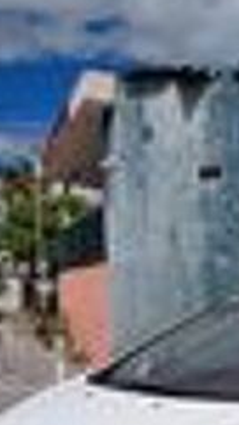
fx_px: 812
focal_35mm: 72
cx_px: 283
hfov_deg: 16.1
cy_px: 481
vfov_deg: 26.7
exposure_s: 1/11628
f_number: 1.8
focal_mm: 4.69
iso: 64
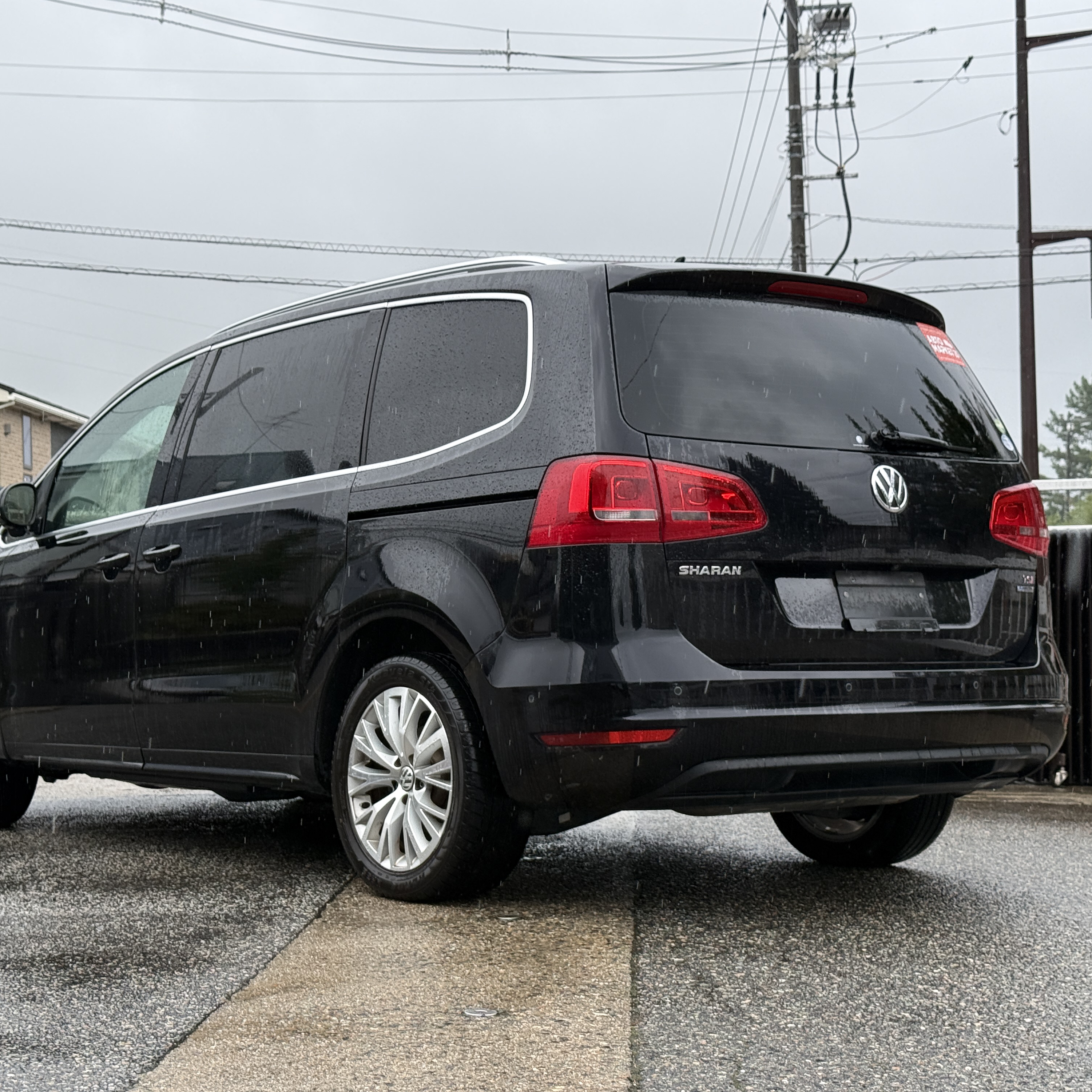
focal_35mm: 57
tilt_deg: +2.2
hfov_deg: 30.0
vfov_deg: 30.0
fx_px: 2034
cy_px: 547
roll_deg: +1.8
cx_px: 483
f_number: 1.78
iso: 64
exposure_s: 1/663
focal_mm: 6.76
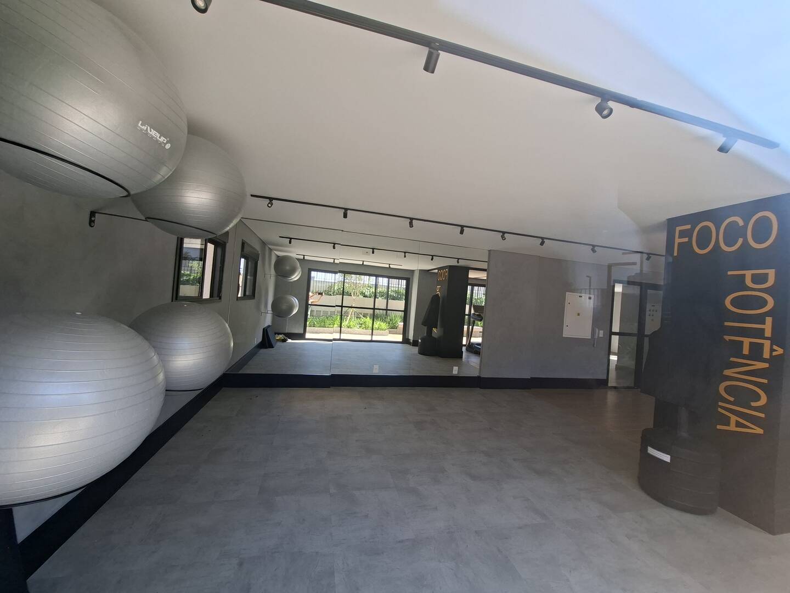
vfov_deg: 89.9
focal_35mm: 13
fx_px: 297
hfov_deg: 106.2
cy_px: 296
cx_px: 395
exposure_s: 1/181
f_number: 2.2
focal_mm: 1.74
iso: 40
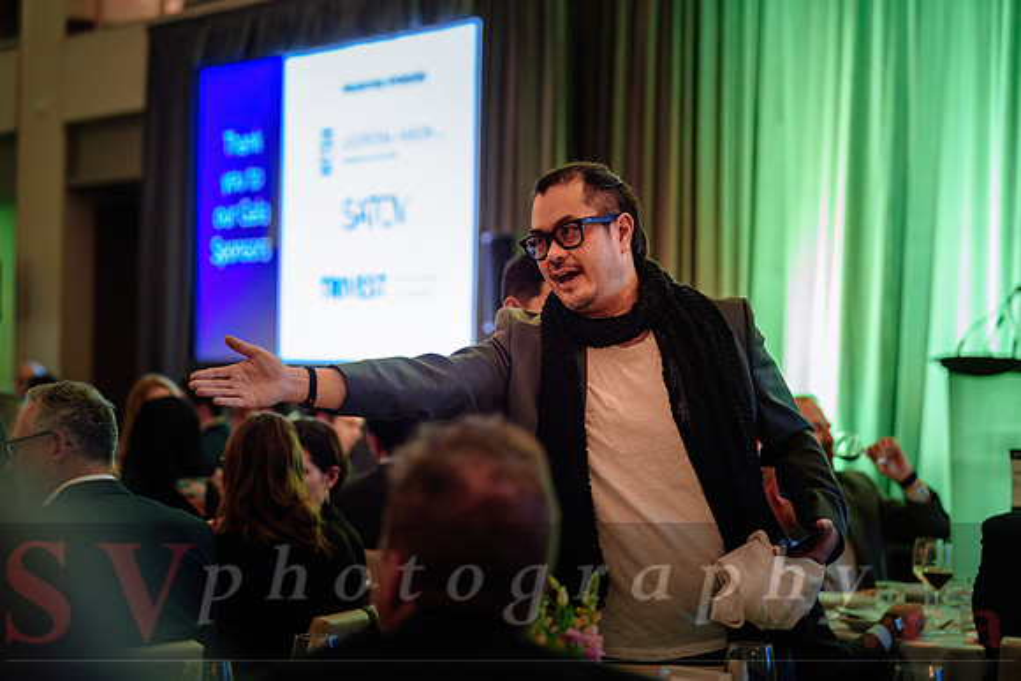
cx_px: 510
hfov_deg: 23.6
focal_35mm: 86
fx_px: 2440
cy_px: 340
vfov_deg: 15.9
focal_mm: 86
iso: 3200
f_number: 2.8
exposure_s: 1/100
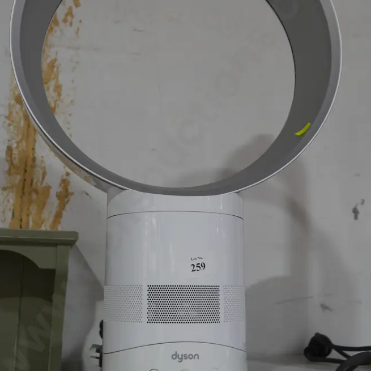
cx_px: 176
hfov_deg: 36.1
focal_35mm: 47
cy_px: 151
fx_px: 570
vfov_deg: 35.9
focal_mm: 17
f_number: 4
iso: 400
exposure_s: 1/60
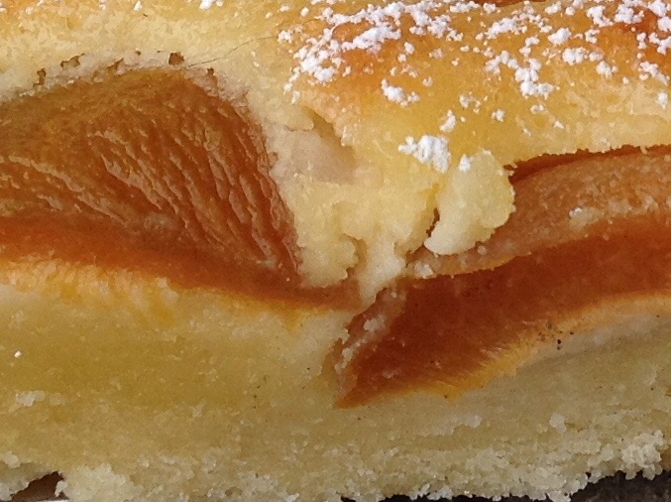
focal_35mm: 134
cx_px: 571
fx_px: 2594
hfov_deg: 14.6
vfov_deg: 10.8
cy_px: -142
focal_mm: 4.28
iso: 50
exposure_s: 1/392
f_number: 2.4
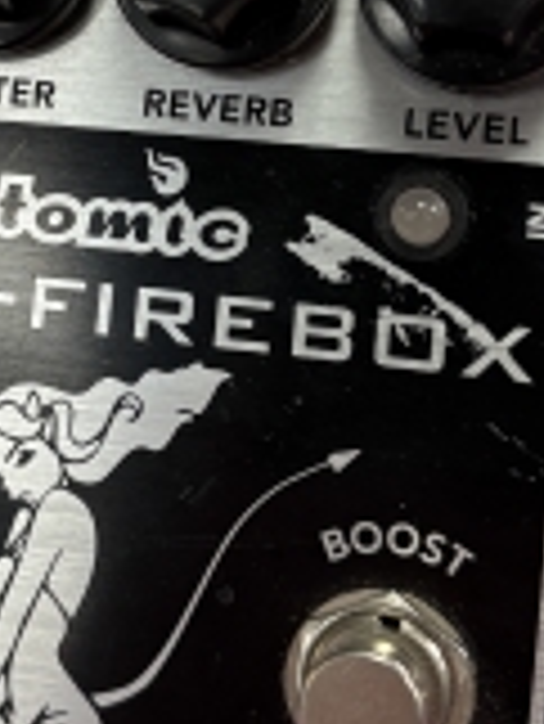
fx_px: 1758
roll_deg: -0.2
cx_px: 157
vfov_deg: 23.0
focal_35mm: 84
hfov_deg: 17.5
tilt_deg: -28.1
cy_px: 180
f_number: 1.6
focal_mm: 5.96
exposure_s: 1/60
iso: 160
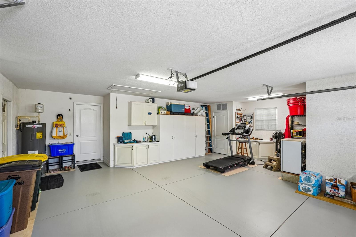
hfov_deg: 96.7
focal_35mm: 16
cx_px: 178
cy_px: 118
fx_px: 158
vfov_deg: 73.7
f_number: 8
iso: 400
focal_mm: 16
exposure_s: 1/10
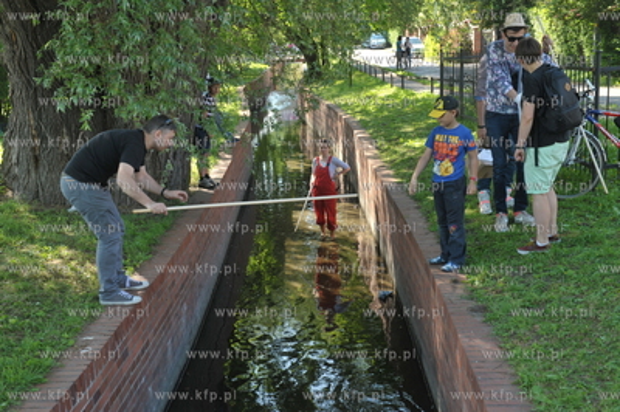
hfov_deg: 44.5
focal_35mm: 44
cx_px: 310
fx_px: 757
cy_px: 206
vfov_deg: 30.5
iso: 400
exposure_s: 1/160
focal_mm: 44
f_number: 5.6
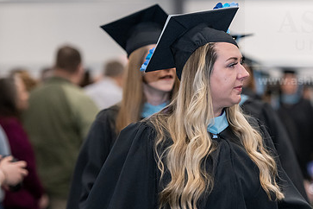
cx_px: 219
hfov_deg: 9.9
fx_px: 1808
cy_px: 99
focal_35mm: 208
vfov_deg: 6.6
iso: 2000
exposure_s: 1/200
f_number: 3.2
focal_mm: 130
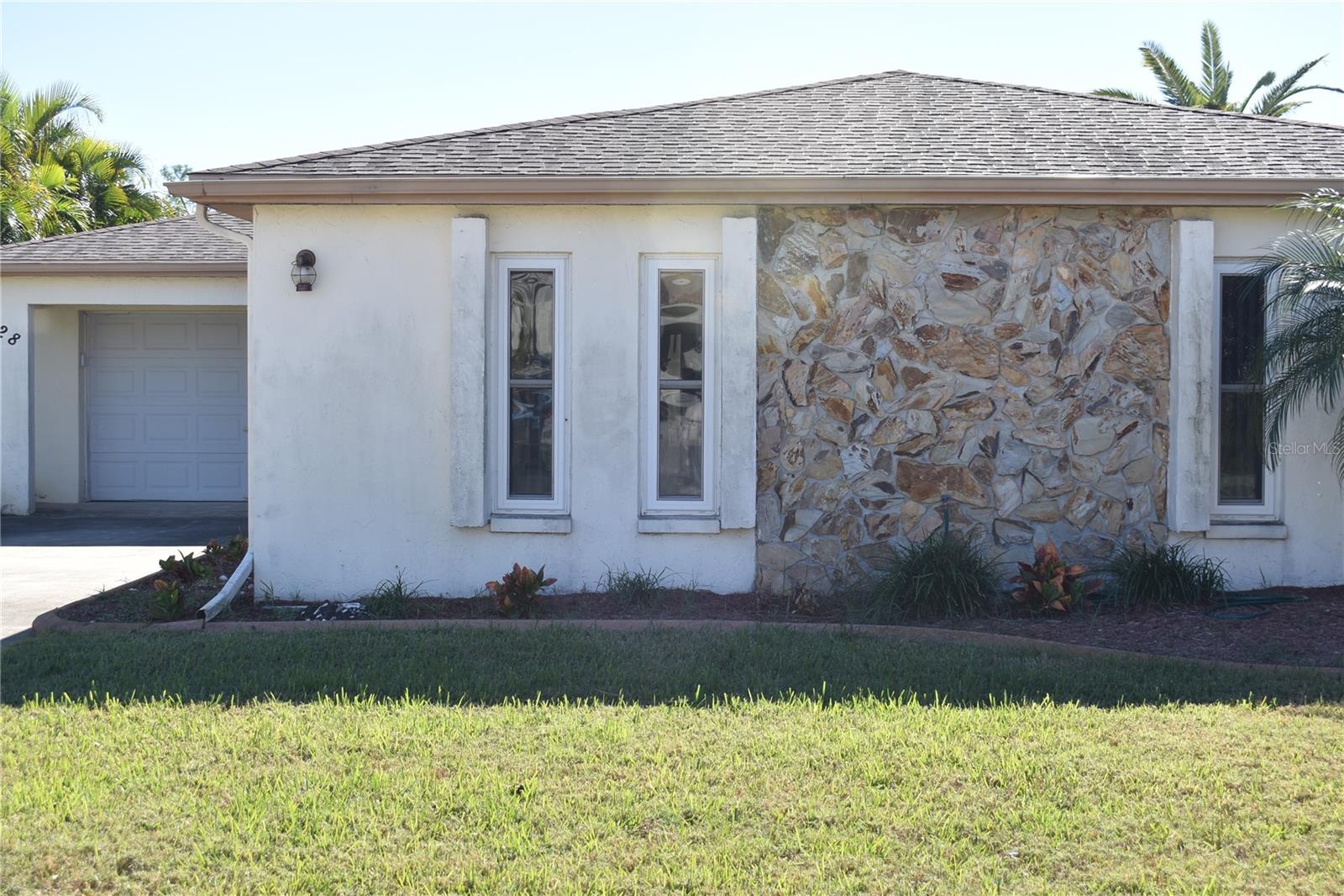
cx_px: 672
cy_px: 448
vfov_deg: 26.5
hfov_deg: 38.9
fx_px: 1903
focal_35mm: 51
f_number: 8
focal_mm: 34
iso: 160
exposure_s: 1/250
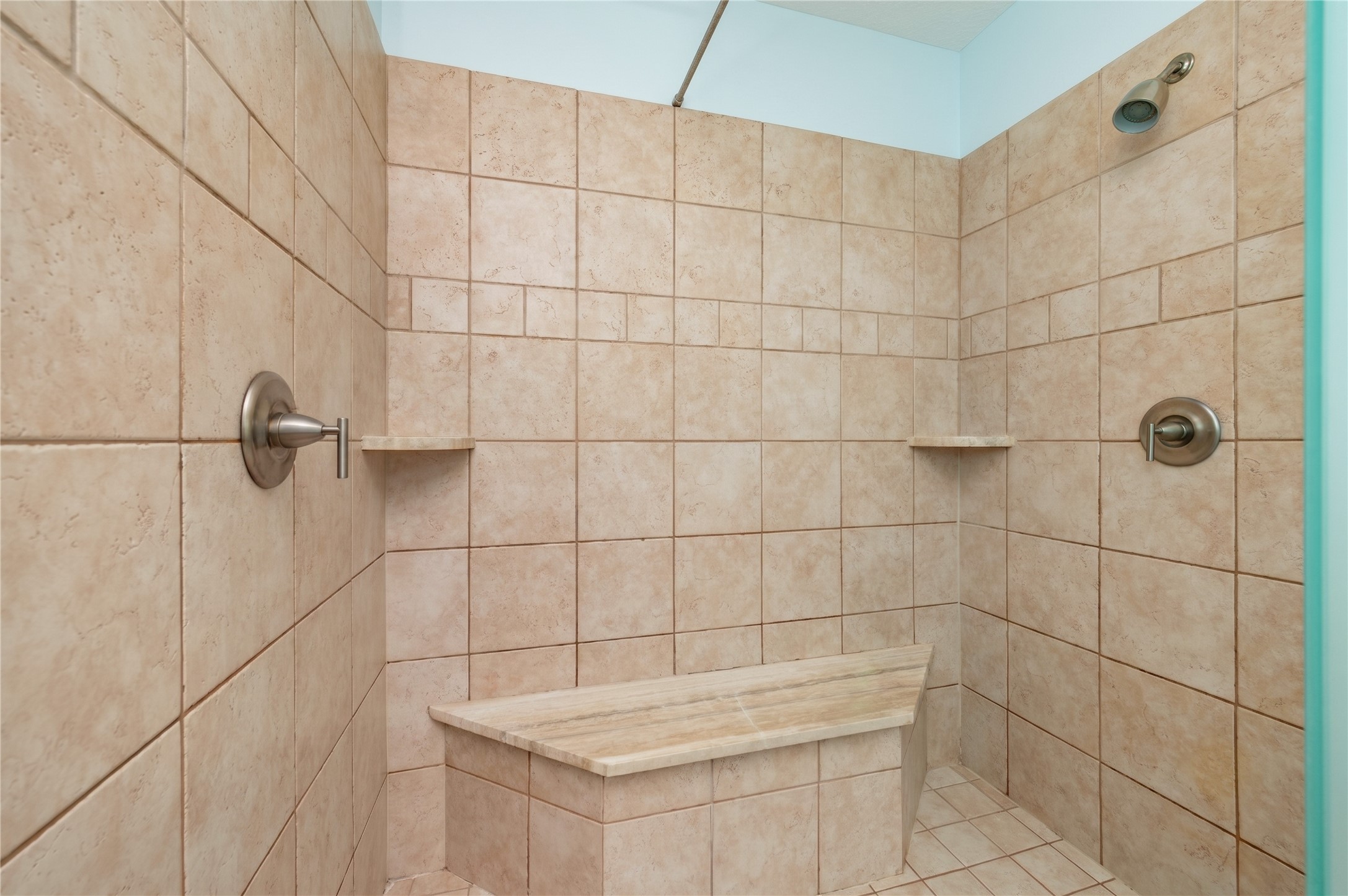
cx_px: 674
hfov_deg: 104.3
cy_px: 448
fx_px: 524
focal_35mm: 14
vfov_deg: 81.1
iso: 320
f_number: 10
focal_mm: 14
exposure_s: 1/60
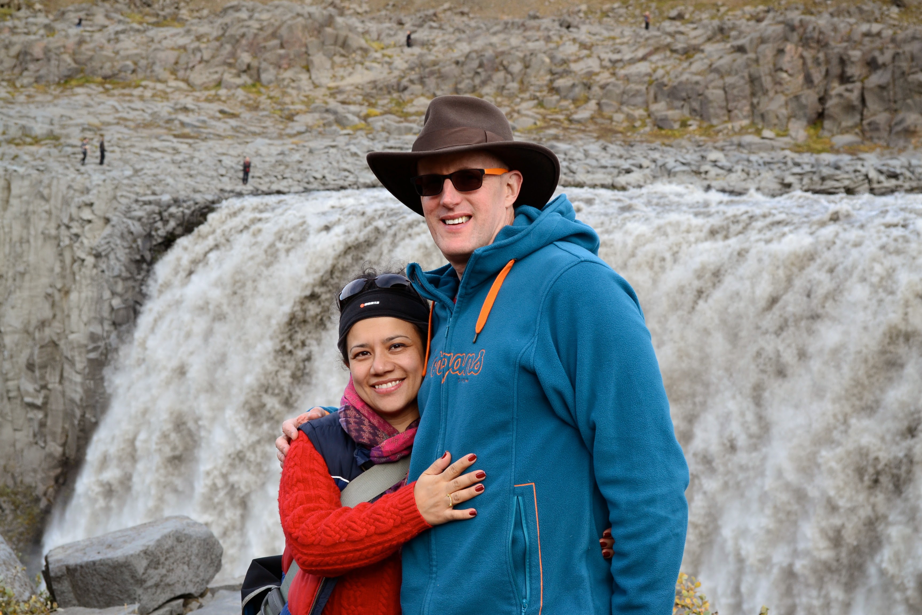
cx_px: 461
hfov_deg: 26.0
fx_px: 1998
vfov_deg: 17.5
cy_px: 308
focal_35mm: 78
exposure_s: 1/160
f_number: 9
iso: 400
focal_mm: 52
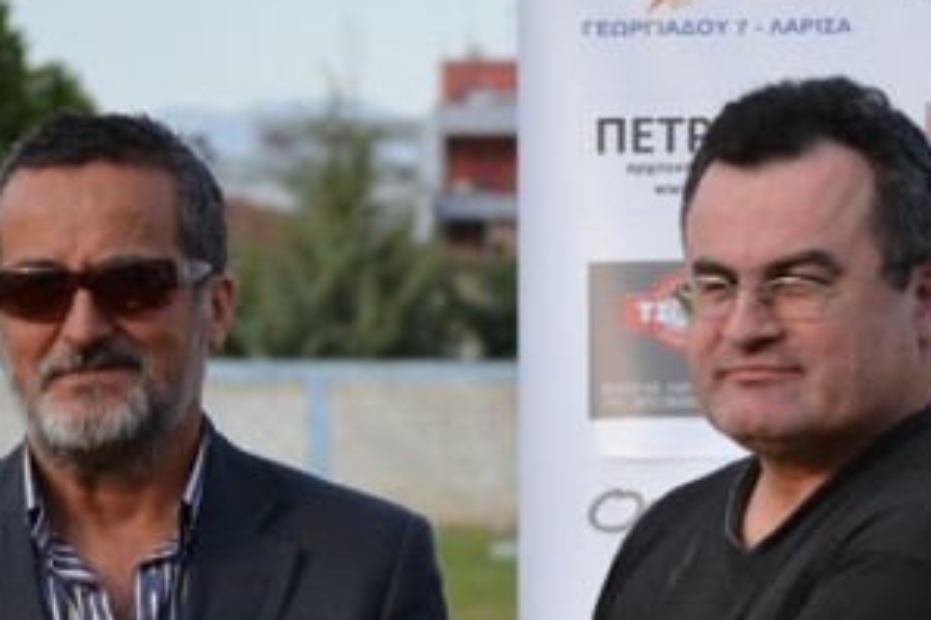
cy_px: 541
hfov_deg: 9.6
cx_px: 508
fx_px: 5560
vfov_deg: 6.4
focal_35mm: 215
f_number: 4.5
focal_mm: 65
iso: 400
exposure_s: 1/1000
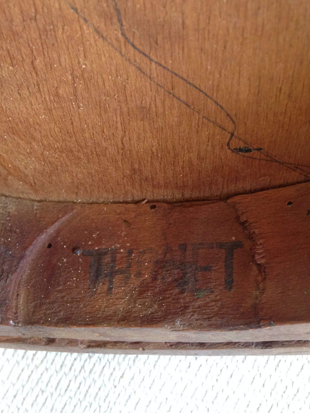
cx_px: 183
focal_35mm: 45
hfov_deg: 32.1
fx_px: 537
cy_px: 227
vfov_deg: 42.0
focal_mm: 4.12
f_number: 2.4
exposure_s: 1/20
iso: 200
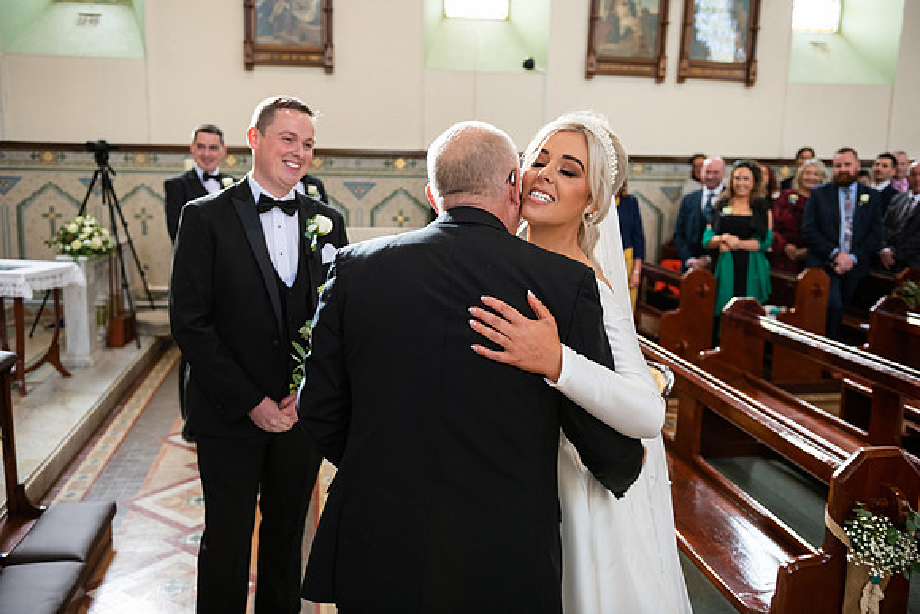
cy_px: 307
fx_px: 818
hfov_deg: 58.7
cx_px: 460
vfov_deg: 41.1
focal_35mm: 32
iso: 800
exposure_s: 1/160
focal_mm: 32
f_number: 3.5
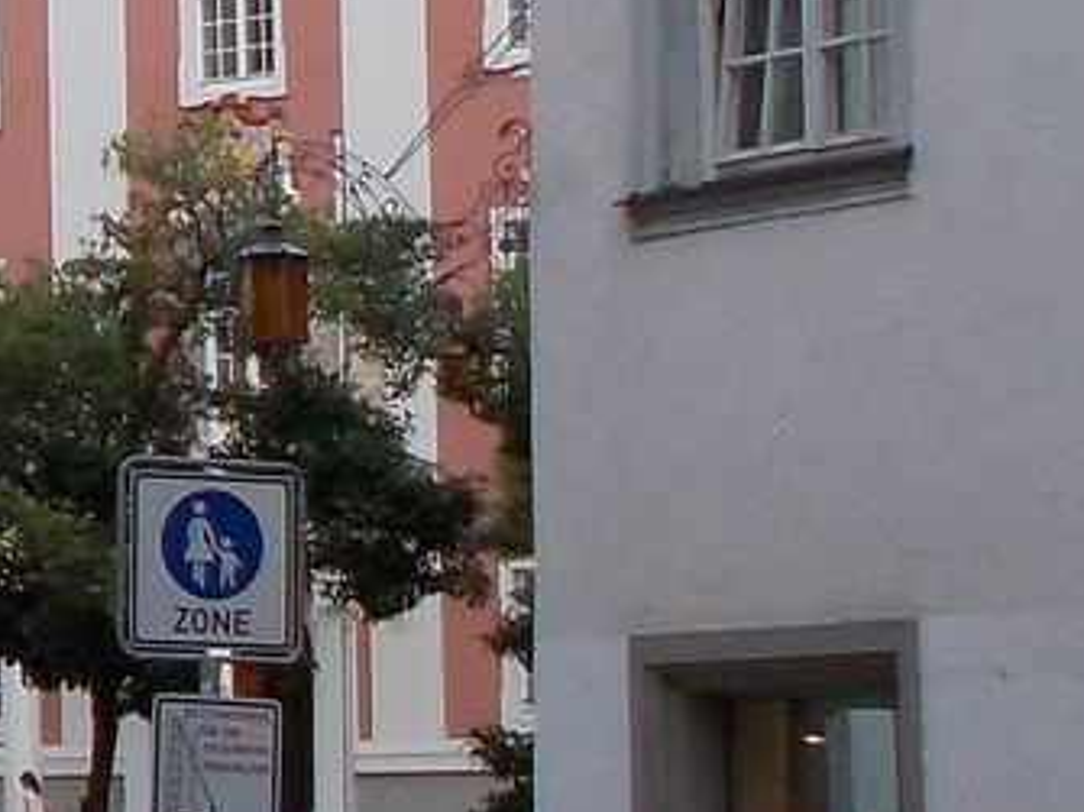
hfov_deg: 8.9
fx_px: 6730
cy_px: -168
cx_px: -625
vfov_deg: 6.9
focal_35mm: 215
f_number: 3.4
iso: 80
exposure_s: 1/125
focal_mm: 5.3
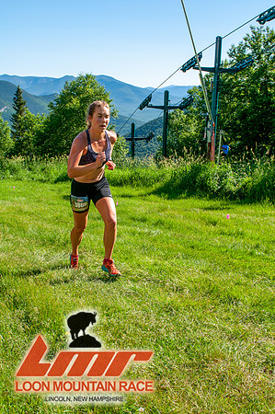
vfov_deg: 53.2
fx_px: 413
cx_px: 138
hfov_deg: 36.8
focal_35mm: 36
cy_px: 207
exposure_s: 1/400
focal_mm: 24
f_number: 8
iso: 200
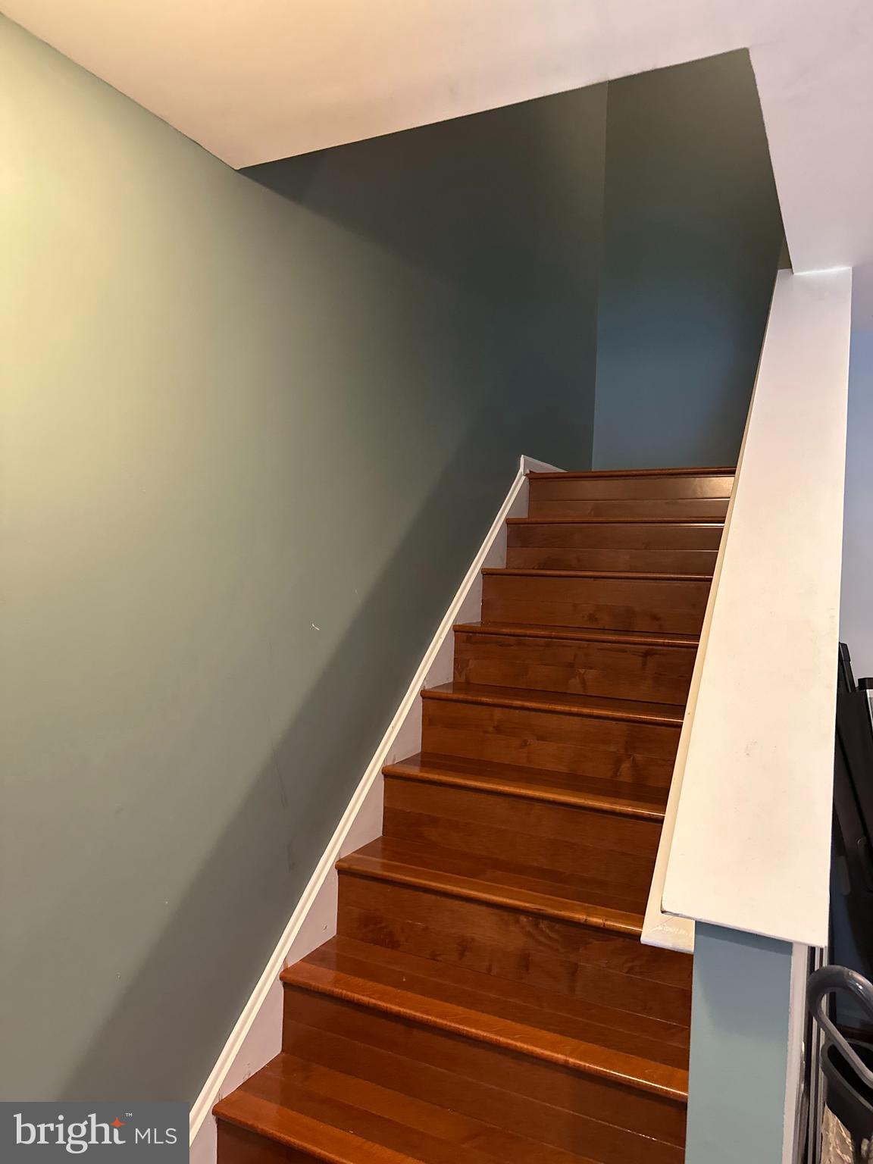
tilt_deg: -0.2
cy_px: 582
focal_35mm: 24
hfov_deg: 56.8
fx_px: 807
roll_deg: -2.6
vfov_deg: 71.6
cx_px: 436
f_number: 1.78
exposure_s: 1/60.2
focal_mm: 6.86
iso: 800
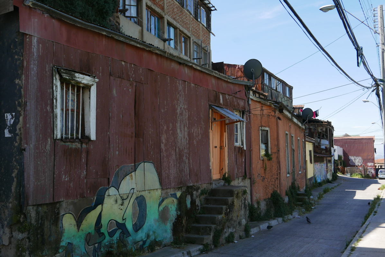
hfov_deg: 48.4
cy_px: 128
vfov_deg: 33.5
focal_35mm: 40
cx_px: 192
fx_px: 428
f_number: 5.6
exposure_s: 1/320
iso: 200
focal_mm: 17.9
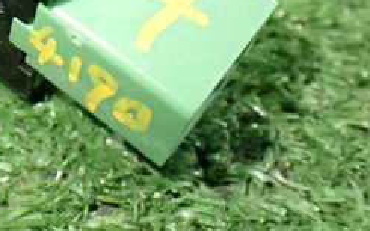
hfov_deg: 25.5
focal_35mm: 78
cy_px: -54
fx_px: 786
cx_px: 27
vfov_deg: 16.0
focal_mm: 5.4
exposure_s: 1/125
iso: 640
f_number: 2.3
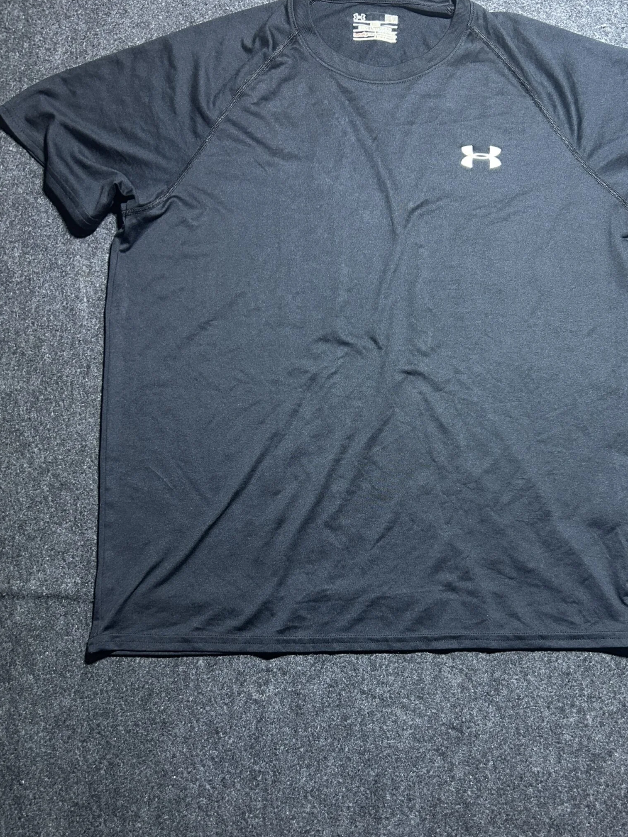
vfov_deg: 55.3
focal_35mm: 33
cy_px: 446
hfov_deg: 42.7
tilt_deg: -57.8
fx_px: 798
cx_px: 384
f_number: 1.5
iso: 200
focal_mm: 5.7
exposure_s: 1/50
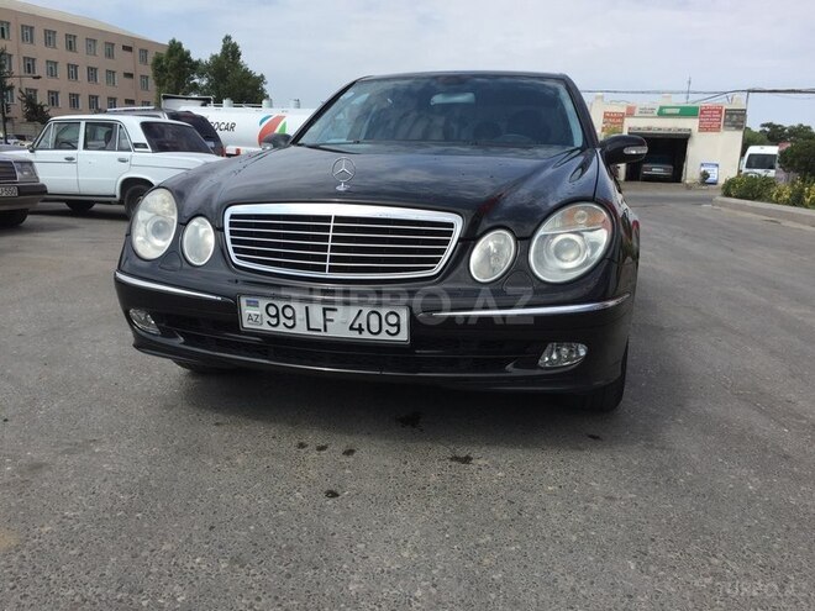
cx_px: 408
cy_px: 306
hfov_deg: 61.7
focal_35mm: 29
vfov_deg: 48.2
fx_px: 683
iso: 32
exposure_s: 1/2639
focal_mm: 4.15
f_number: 2.2
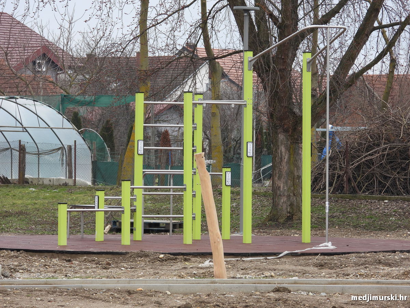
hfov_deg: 9.2
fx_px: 2547
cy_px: 154
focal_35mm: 215
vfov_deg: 6.9
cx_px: 205
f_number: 4.5
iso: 100
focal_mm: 38.6
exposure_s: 1/160
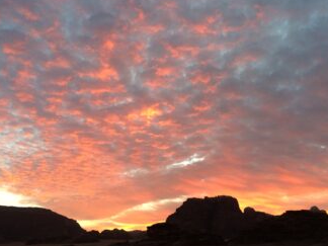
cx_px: 183
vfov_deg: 38.7
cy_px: 129
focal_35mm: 37
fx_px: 351
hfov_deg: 50.0
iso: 50
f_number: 2.2
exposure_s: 1/30
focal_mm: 4.12
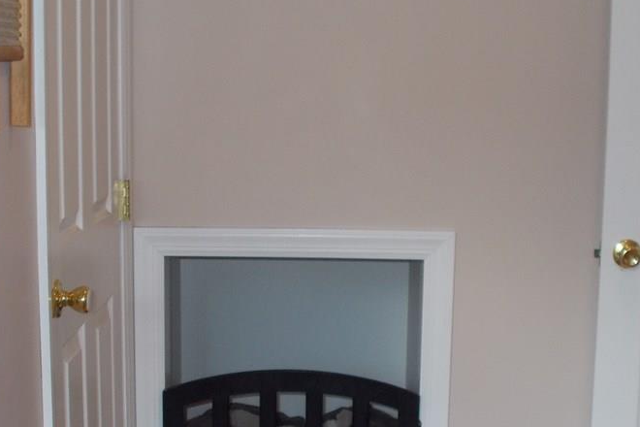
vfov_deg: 19.0
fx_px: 1262
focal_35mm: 71
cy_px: 326
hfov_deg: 28.4
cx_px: 300
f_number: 4.2
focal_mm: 7.9
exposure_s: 1/30
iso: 200
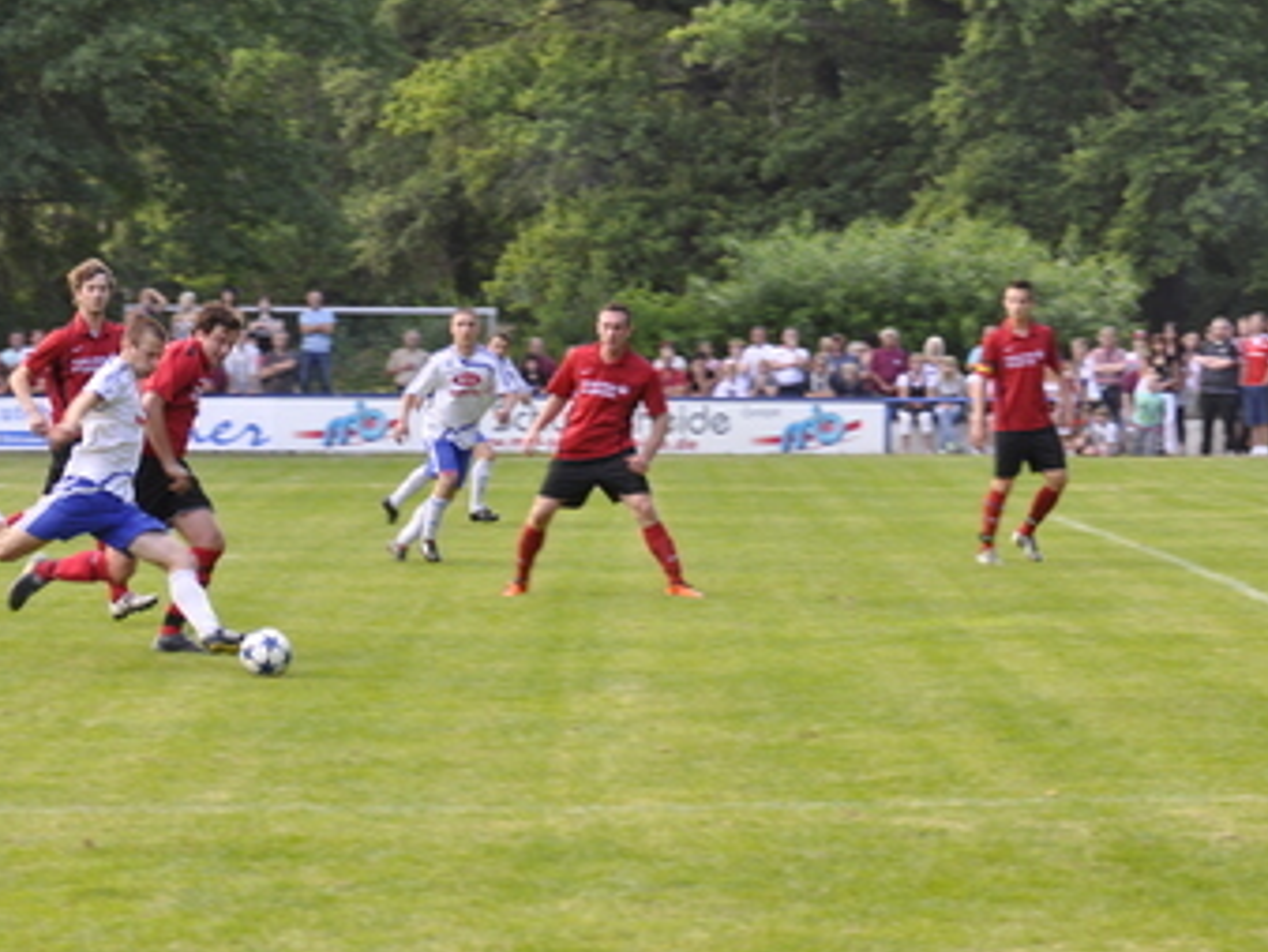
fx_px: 5462
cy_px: 547
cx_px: 503
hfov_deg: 13.2
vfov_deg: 10.0
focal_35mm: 149
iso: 250
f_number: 5.6
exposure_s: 1/125
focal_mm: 70
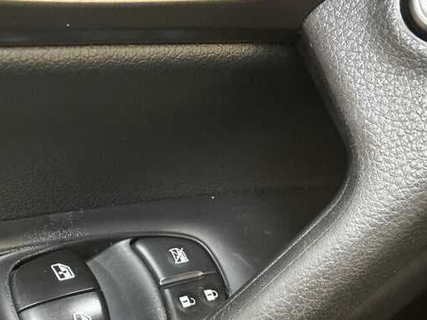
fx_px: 1061
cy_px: 241
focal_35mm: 86
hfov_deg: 22.5
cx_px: 94
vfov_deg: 17.1
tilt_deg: -47.1
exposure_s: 1/25
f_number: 1.78
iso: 640
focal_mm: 6.86
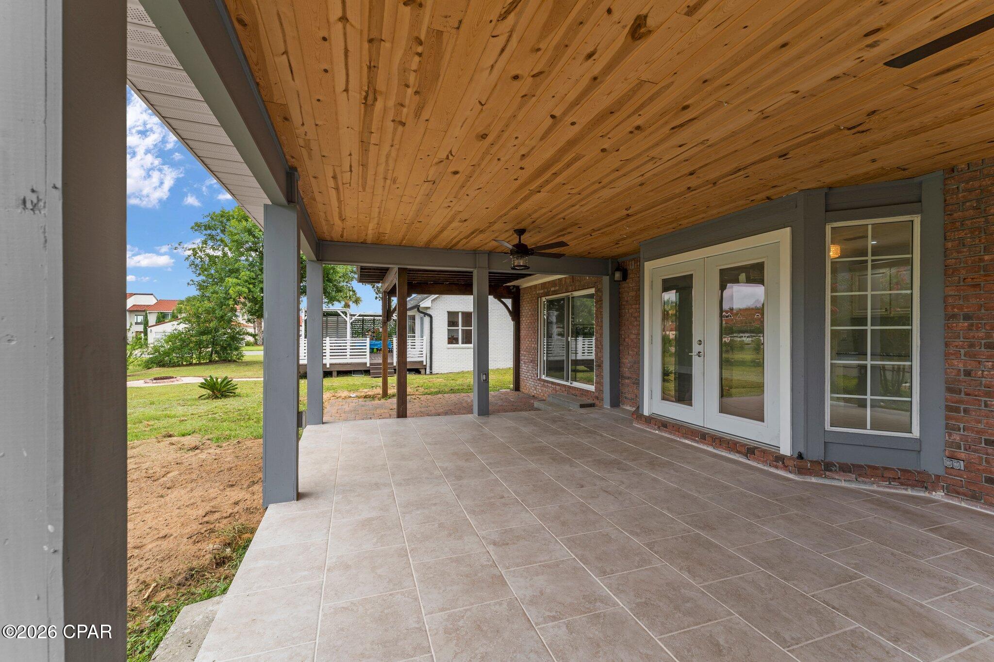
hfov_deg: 104.3
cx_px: 497
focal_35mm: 14
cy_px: 331
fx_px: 386
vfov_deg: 81.2
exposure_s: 1/60
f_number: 8
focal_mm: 14
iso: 64
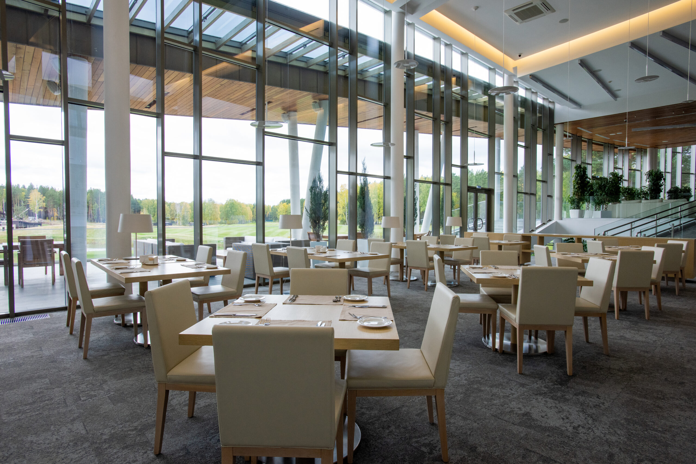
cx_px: 348
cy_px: 232
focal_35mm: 20
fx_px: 387
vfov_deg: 61.9
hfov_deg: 84.0
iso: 800
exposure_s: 1/80
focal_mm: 20
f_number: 10
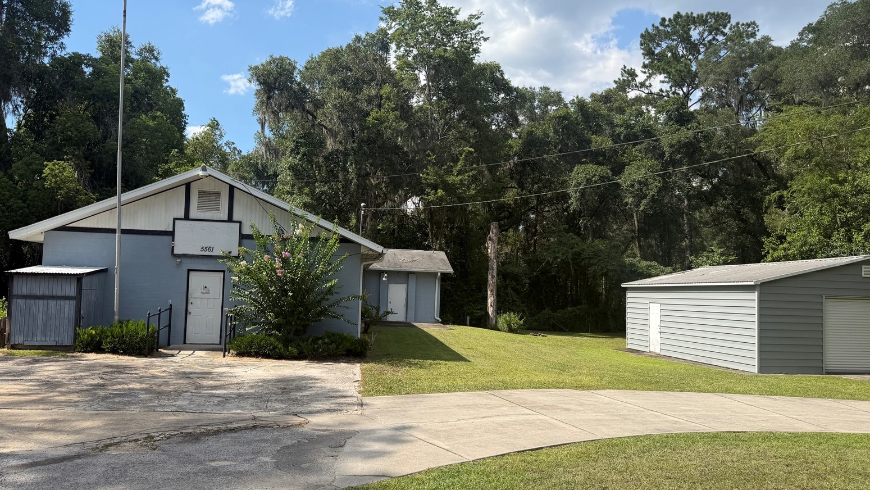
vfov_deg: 42.9
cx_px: 425
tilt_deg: +3.4
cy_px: 251
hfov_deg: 69.8
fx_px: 623
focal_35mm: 27
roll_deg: -1.3
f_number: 1.78
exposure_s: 1/3584
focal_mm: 6.76
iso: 80
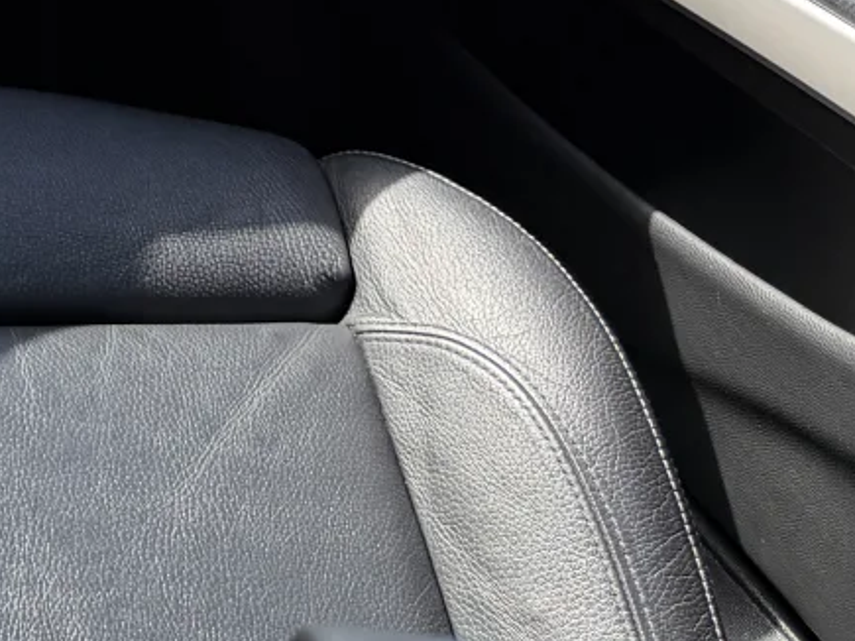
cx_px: -918
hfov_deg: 14.8
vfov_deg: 13.0
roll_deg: +2.0
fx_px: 2617
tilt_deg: -20.2
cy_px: -395
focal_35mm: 106
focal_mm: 6.76
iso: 80
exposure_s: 1/622
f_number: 1.78
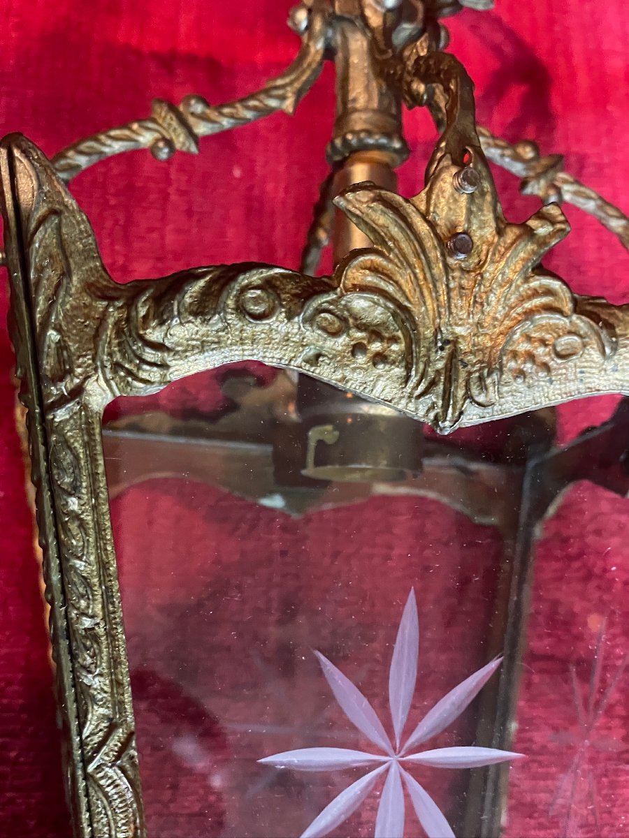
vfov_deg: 36.8
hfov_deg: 28.0
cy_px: 419
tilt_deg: -66.0
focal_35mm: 52
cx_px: 314
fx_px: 1260
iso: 1250
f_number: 2
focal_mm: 6
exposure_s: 1/30
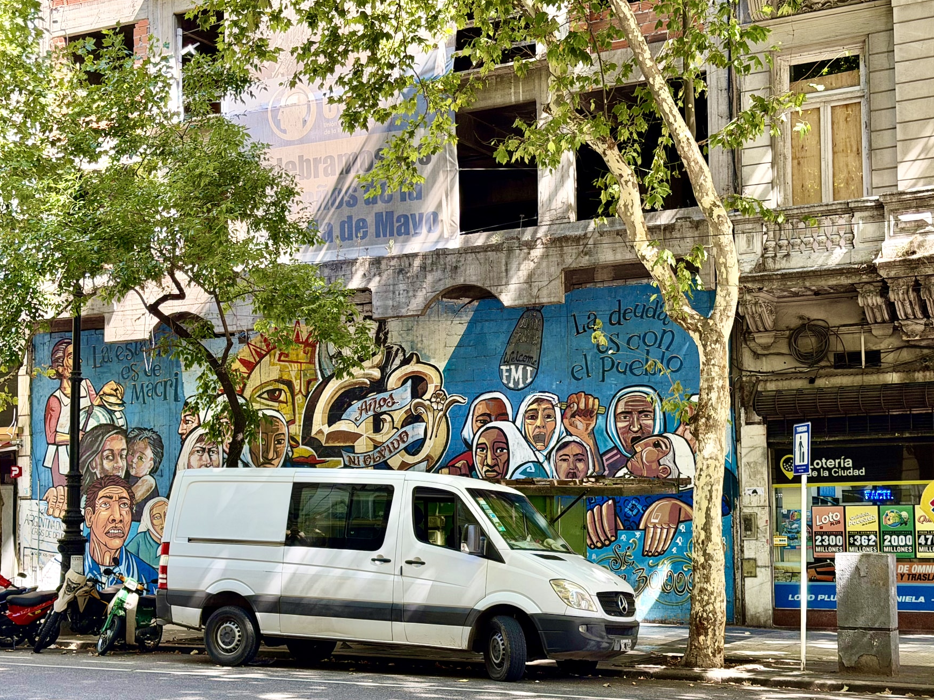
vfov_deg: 27.5
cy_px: 366
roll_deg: +0.7
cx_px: 462
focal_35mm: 53
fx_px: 1430
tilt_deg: +4.0
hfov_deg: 36.2
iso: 100
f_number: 1.78
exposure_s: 1/203
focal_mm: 6.76
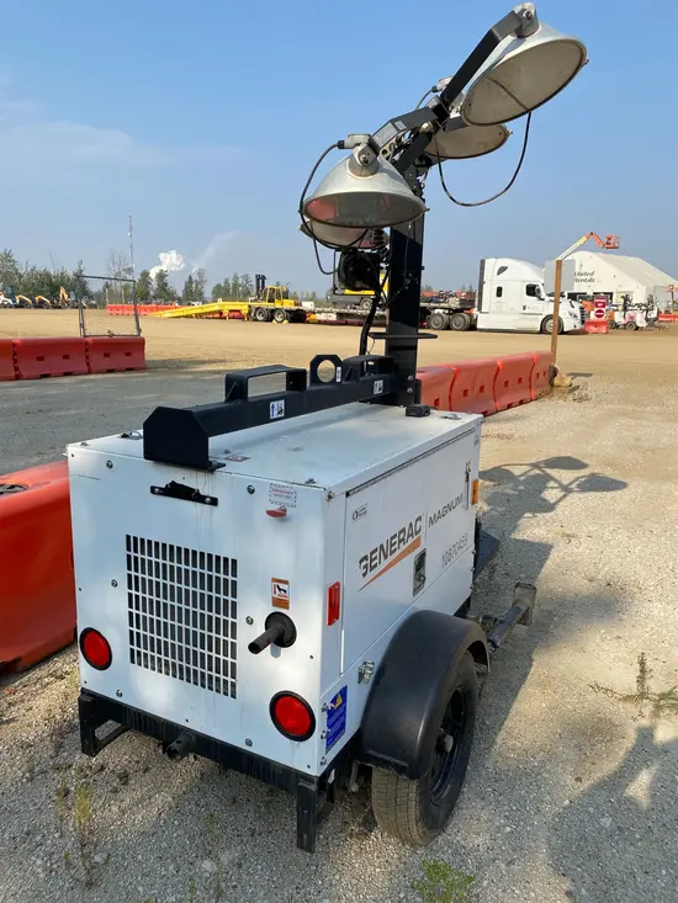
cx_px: 339
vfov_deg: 67.3
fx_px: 679
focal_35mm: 26
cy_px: 452
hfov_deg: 53.1
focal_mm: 4.25
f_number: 1.8
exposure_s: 1/2183
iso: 32
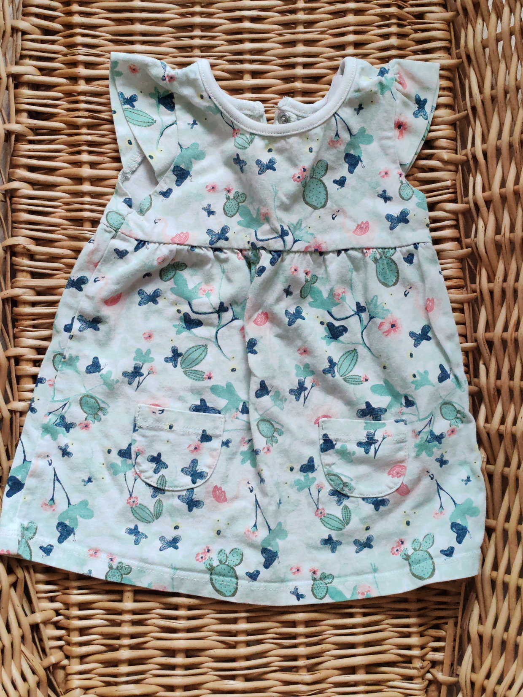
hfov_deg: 27.0
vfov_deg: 35.5
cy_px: 348
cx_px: 262
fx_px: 1088
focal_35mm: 54
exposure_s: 1/100
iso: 2000
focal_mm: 6.12
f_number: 1.9
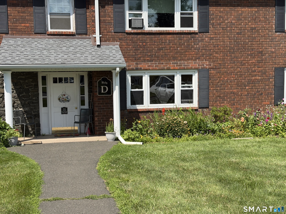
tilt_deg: -5.4
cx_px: 143
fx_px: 397
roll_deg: +1.8
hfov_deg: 39.7
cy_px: 107
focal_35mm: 48
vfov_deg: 30.3
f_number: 1.78
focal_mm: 6.76
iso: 64
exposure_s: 1/3891
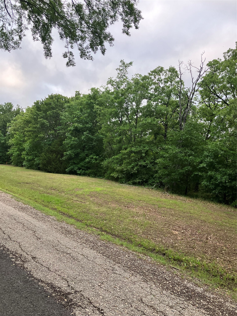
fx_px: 256
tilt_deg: +4.2
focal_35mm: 28
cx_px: 118
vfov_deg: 63.4
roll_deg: -5.3
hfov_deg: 49.7
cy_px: 158
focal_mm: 3.99
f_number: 1.8
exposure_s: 1/121
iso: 50
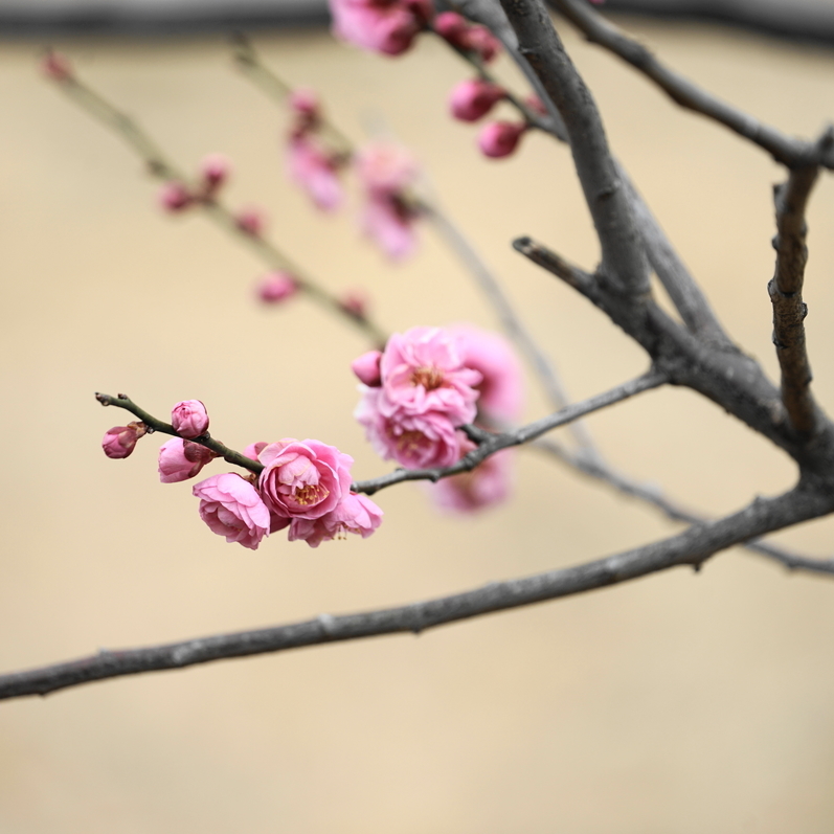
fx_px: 10467
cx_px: 352
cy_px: 416
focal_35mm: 384
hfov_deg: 4.6
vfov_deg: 4.6
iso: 100
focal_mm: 300
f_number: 5.6
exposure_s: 1/320
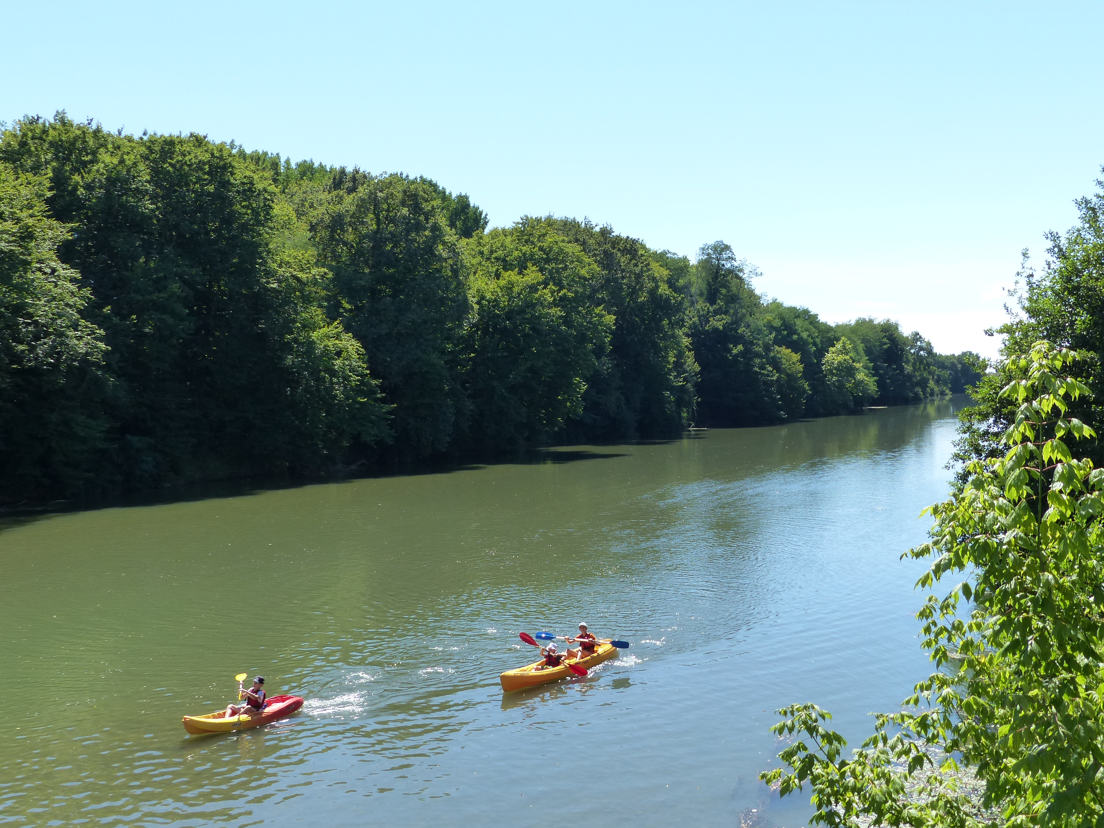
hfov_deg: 47.9
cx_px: 552
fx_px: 1244
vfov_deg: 36.8
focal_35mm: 39
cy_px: 414
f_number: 4
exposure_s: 1/500
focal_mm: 7
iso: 160
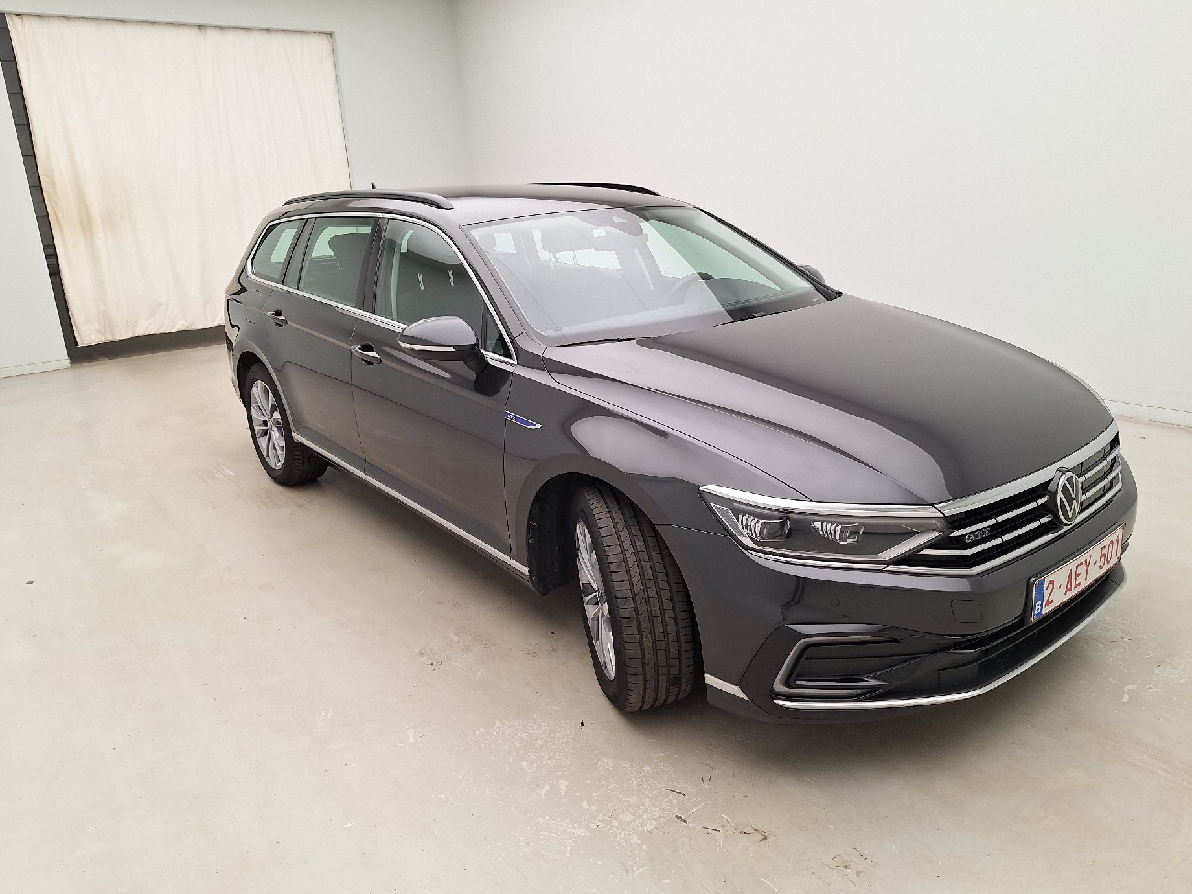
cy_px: 441
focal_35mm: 24
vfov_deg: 56.8
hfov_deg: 71.6
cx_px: 619
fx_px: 826
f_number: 1.8
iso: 50
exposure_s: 1/100
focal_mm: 5.54
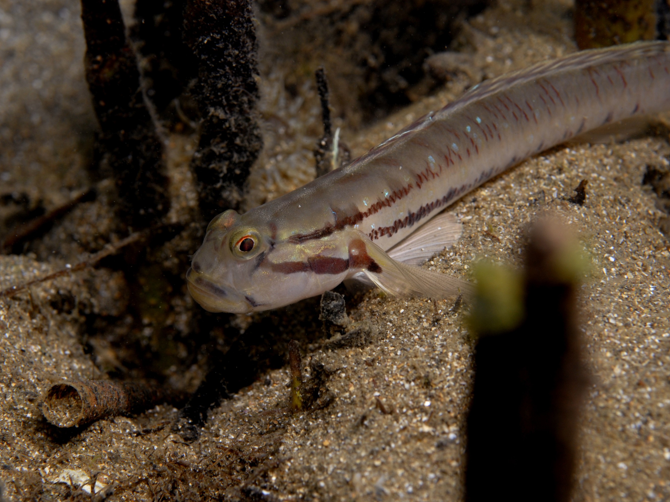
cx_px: 310
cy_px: 252
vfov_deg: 15.1
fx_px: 1897
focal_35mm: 98
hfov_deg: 20.0
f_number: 11
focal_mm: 60
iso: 125
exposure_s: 1/80
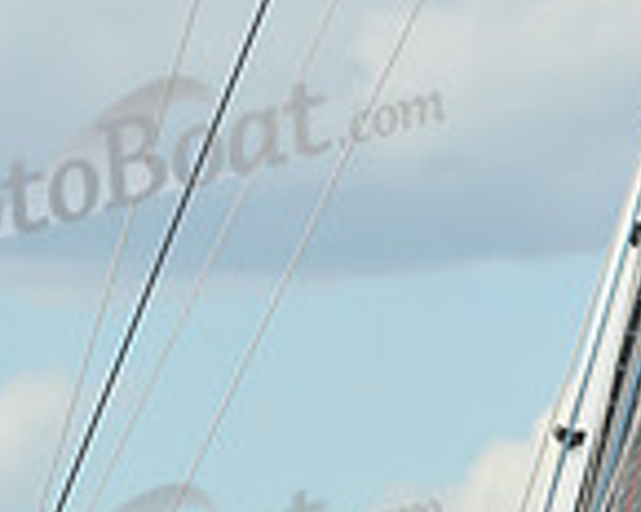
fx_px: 12104
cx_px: 676
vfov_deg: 2.4
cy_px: 744
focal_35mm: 638
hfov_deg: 3.0
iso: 320
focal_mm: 170
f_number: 11
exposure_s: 1/1250
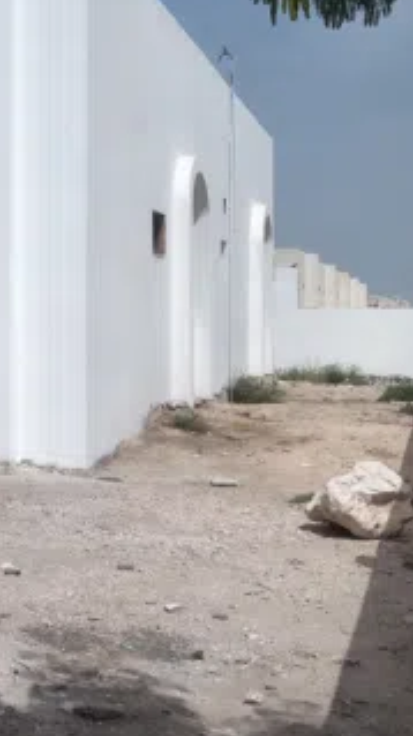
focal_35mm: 59
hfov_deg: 17.5
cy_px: 300
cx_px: -268
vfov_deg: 35.4
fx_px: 1151
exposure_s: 1/1527
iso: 100
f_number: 1.8
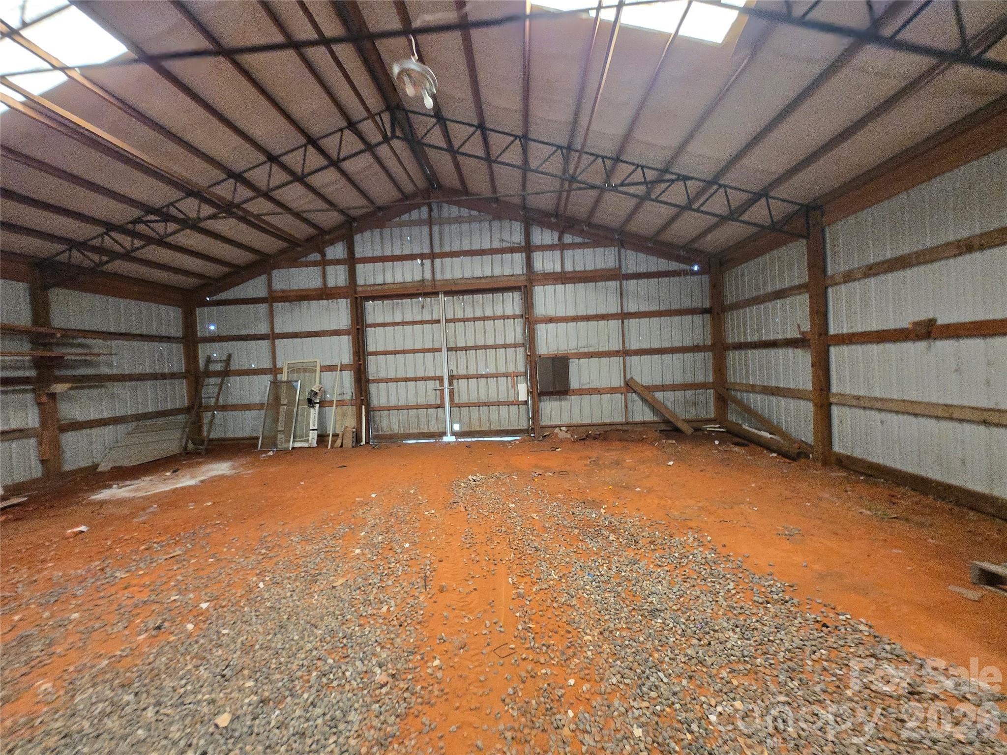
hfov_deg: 106.2
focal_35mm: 13
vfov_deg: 89.9
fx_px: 378
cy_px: 378
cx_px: 504
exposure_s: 1/60
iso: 400
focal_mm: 1.7
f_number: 2.2
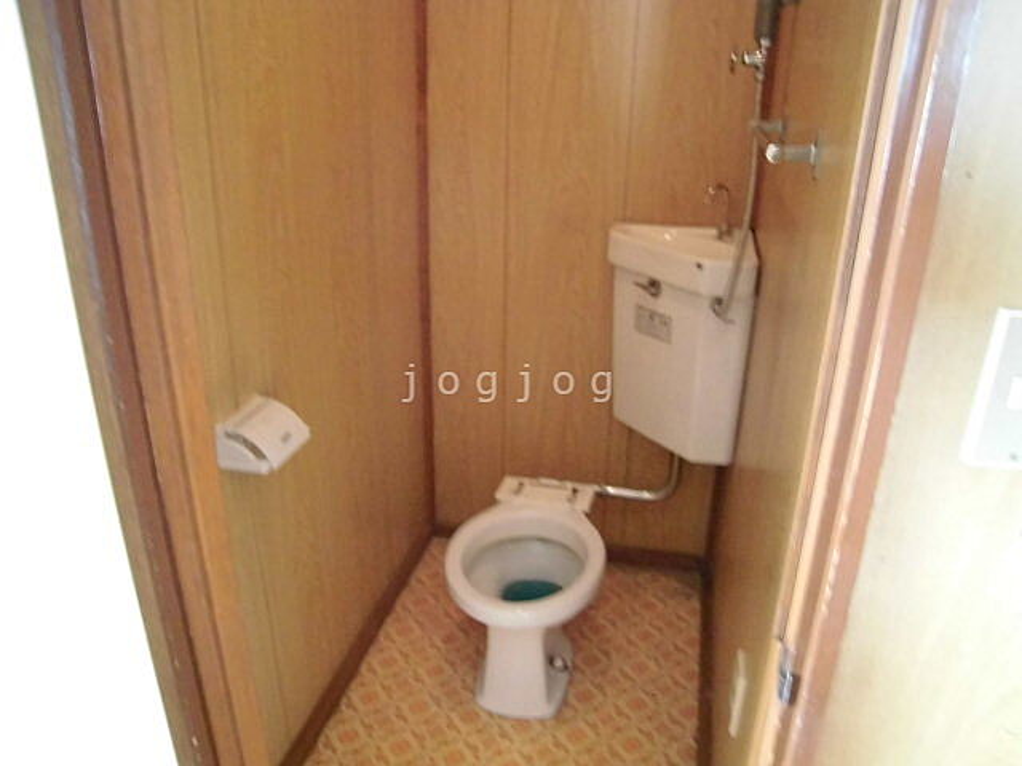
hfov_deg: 67.3
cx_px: 511
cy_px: 383
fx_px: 768
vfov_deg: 53.1
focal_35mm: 26
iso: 800
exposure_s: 1/15
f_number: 2.8
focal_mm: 4.7
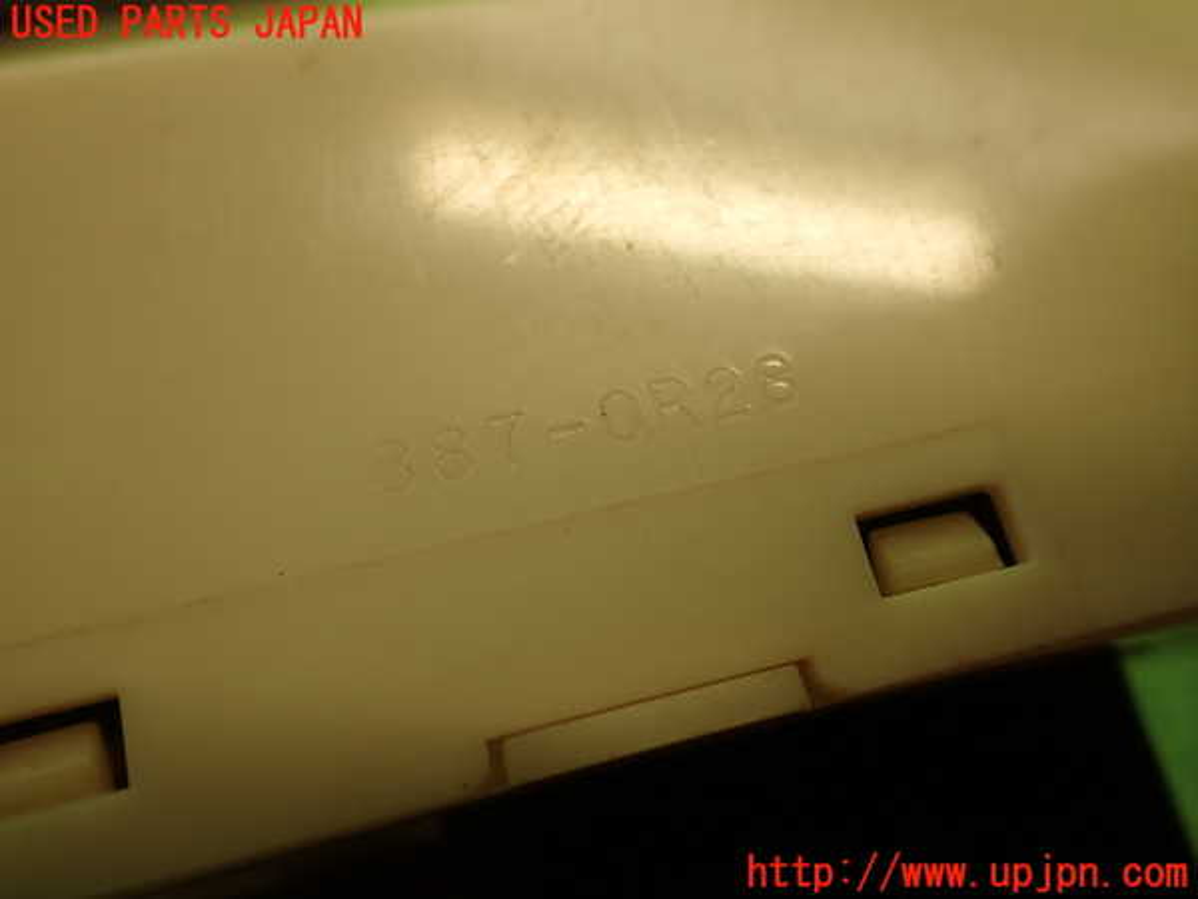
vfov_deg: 44.2
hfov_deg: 56.8
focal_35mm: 32
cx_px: 599
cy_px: 450
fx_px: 1107
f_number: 2.4
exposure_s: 1/60
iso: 125
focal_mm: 5.79
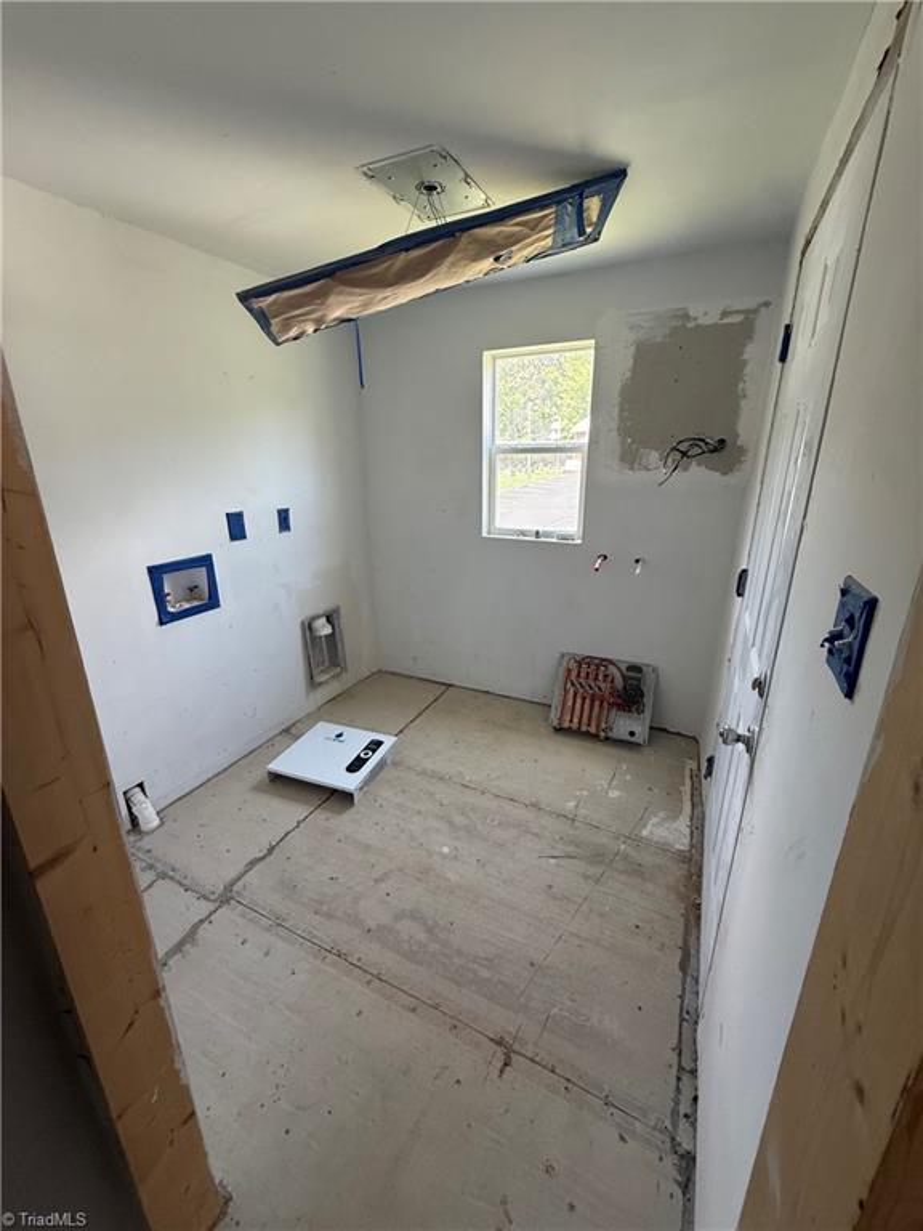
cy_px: 616
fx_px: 498
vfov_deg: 102.1
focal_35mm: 14
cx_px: 462
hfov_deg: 85.7
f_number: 2.2
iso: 200
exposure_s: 1/99
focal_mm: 2.22
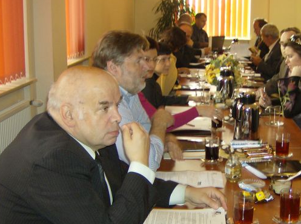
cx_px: 234
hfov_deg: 32.5
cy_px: 126
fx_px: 503
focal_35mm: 58
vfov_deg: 25.1
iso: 200
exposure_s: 1/60
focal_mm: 6
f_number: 2.8
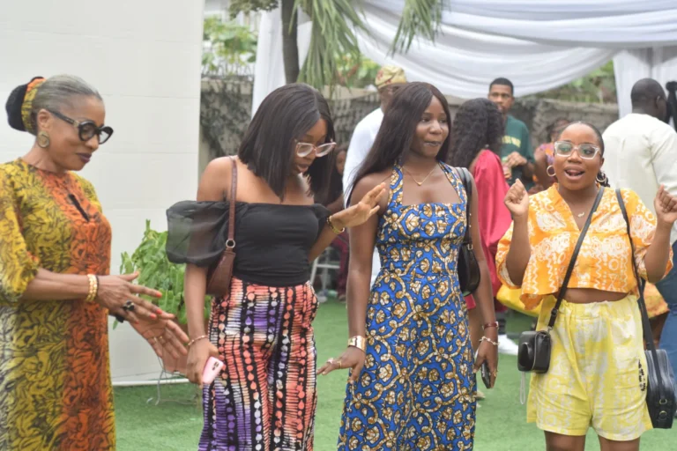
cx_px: 338
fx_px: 1410
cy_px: 226
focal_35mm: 75
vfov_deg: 18.2
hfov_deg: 27.0
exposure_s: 1/1250
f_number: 2.2
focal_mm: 50
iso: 800
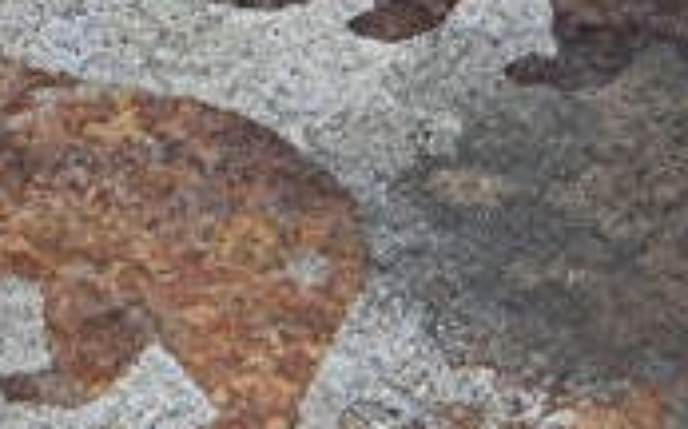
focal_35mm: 232
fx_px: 4349
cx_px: -294
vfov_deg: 5.6
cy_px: -16
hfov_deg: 8.9
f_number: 4
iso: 400
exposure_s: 1/17.2
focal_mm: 10.6
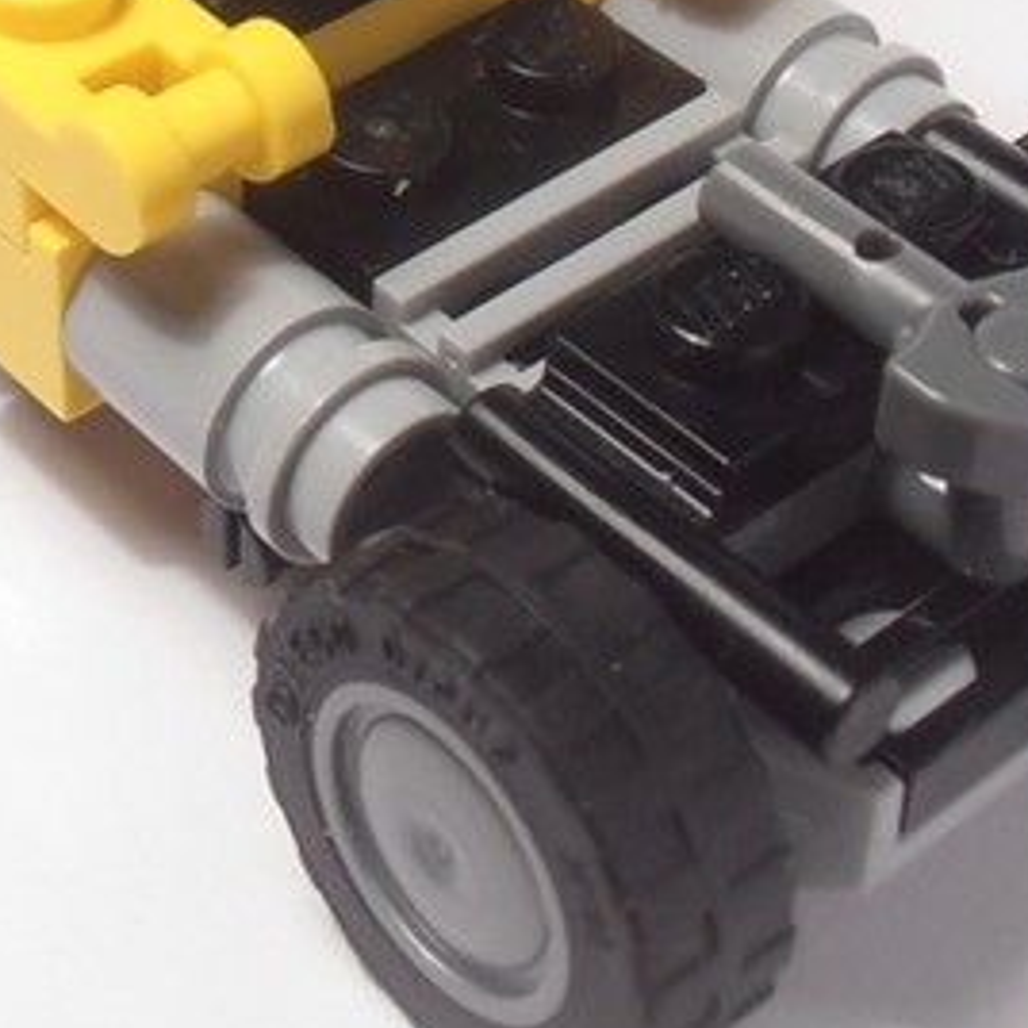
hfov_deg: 15.7
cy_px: 10
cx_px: 234
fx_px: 3696
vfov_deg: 15.6
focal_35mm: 110
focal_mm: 6.61
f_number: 3.9
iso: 80
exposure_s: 1/40
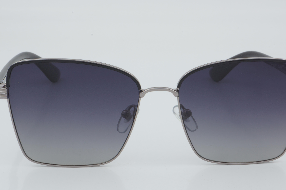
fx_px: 767
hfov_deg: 21.1
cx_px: 154
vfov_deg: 14.2
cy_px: 97
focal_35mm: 97
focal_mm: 55
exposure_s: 1/3
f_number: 32
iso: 100
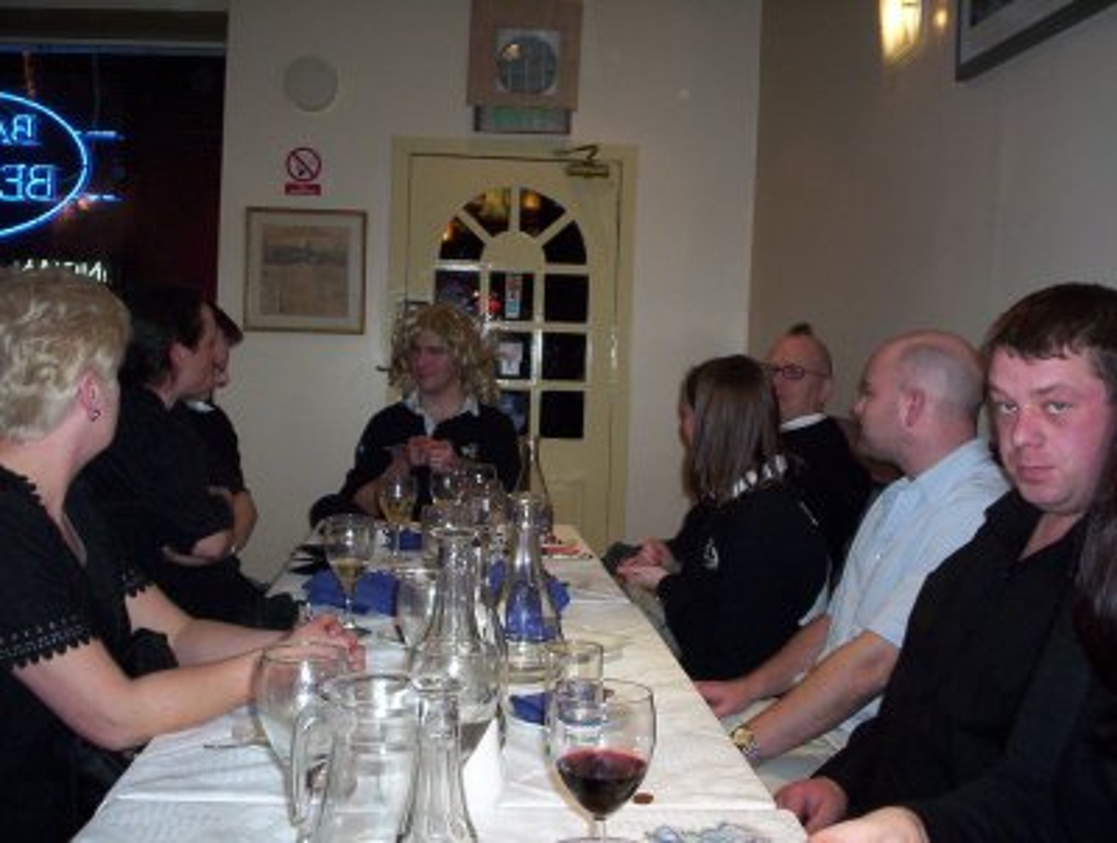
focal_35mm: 38
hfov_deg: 48.9
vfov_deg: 37.9
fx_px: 1229
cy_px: 422
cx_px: 558
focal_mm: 4.99
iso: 140
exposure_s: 1/60
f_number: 4.5
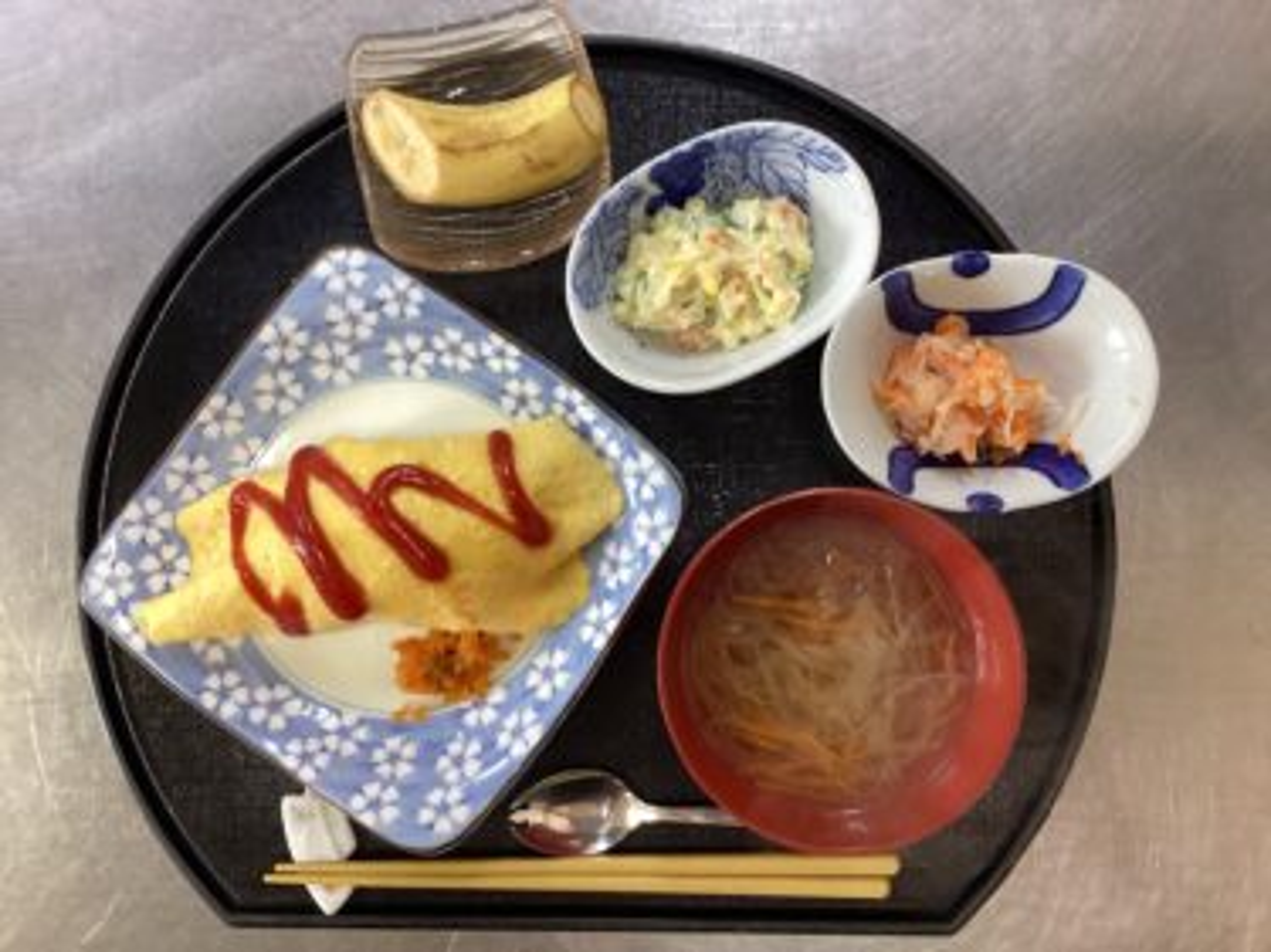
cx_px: 636
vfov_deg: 45.4
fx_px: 1138
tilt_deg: -85.8
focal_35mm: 31
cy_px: 476
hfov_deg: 58.4
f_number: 2.4
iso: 125
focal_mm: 3.3
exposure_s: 1/50
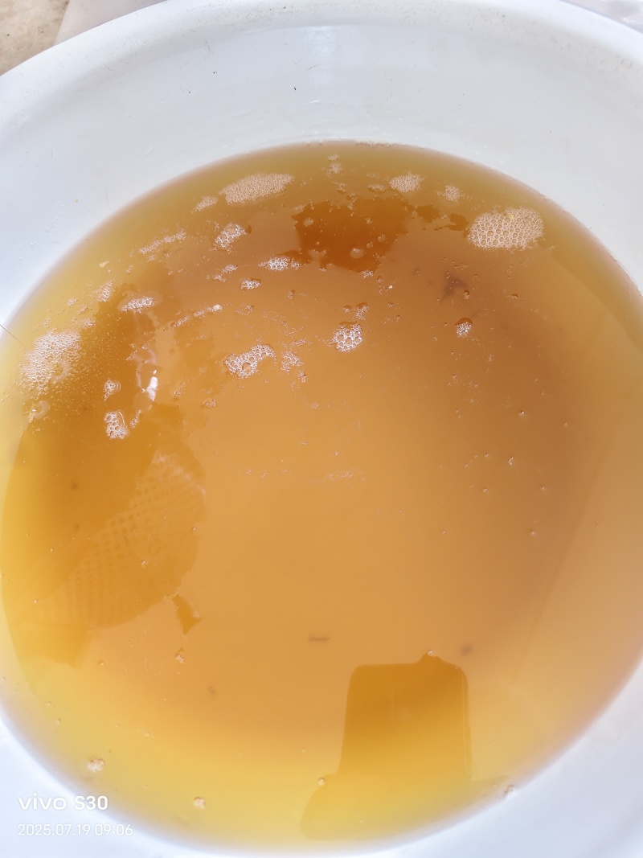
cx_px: 322
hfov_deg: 58.9
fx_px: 570
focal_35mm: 23
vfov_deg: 73.9
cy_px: 429
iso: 215
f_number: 1.88
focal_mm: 5.56
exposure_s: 1/100
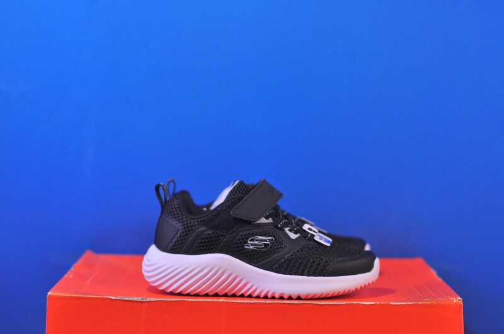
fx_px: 1049
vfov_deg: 18.1
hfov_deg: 27.0
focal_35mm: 75
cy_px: 167
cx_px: 252
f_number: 2.5
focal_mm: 50
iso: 250
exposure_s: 1/320
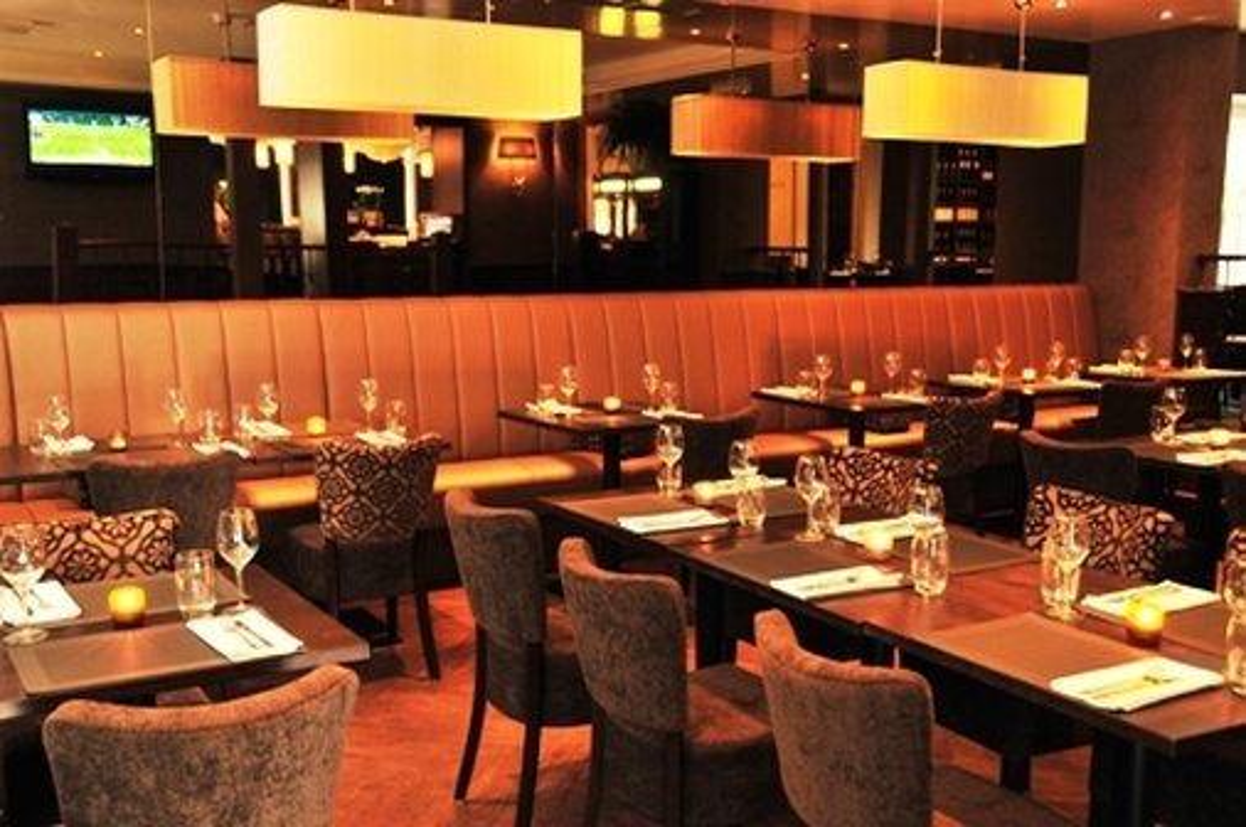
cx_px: 623
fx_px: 1348
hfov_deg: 49.6
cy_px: 414
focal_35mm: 39
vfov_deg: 34.1
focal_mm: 26
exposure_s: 1/8
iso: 400
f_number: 3.8
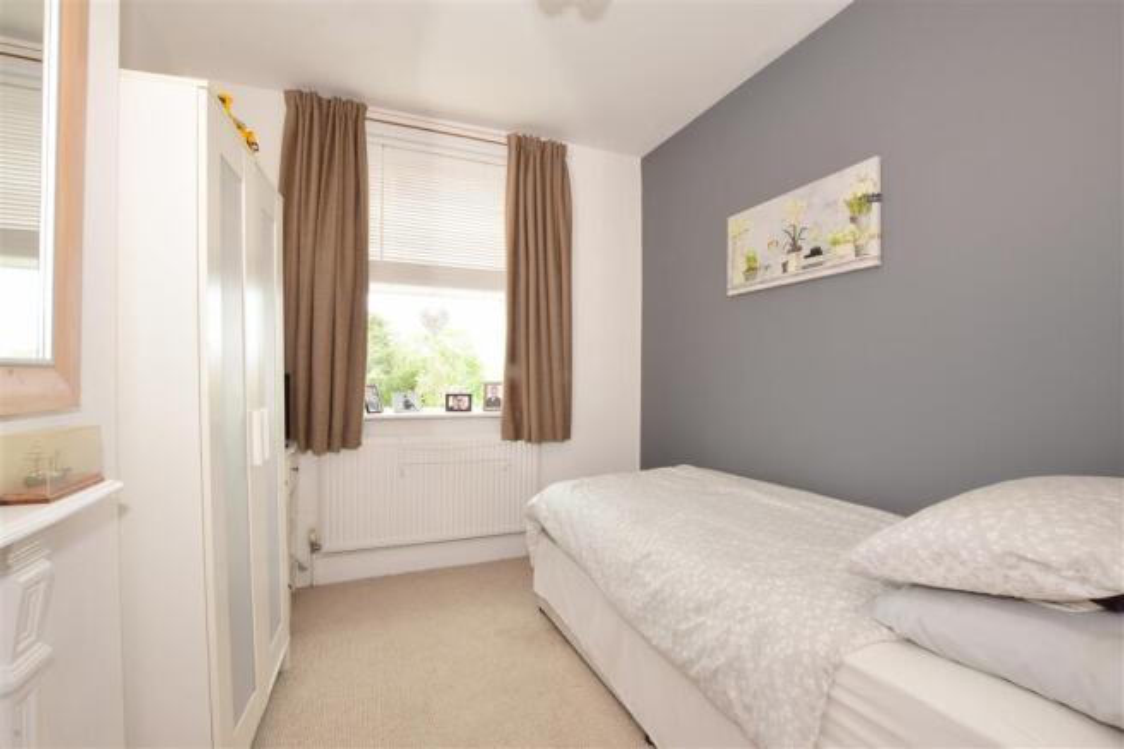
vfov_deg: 77.3
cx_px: 562
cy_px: 374
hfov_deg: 100.4
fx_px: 468
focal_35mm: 15
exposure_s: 1/8
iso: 400
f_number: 14
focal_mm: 10
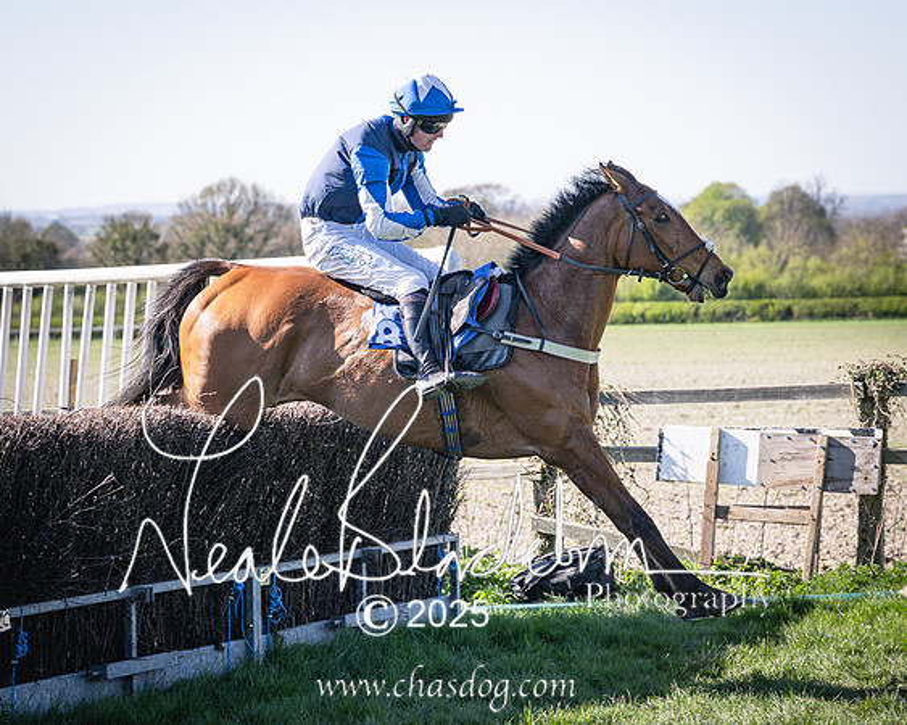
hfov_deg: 15.1
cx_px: 437
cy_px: 369
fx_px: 3429
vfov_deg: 12.1
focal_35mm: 128
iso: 200
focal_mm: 82
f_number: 4
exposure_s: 1/1600
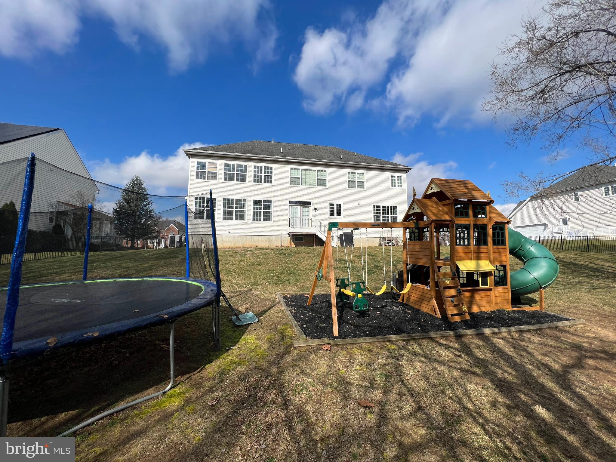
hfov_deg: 106.2
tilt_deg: +6.2
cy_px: 231
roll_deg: +0.3
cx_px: 308
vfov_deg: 89.9
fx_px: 231
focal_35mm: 13
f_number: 1.8
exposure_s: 1/3650
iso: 32
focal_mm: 1.57
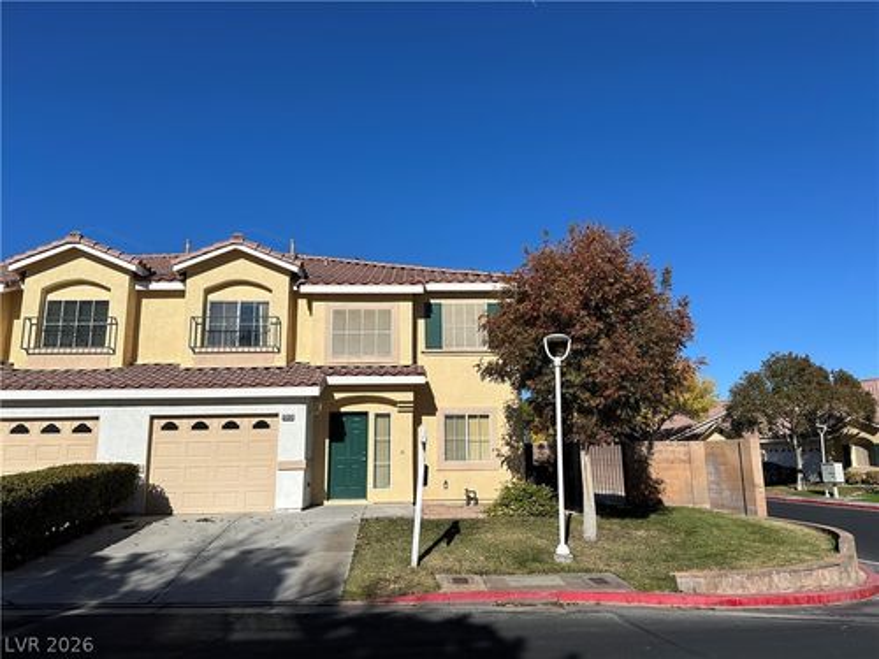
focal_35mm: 24
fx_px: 609
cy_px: 330
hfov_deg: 71.6
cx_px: 440
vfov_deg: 56.8
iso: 80
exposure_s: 1/9709
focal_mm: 6.86
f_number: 1.78
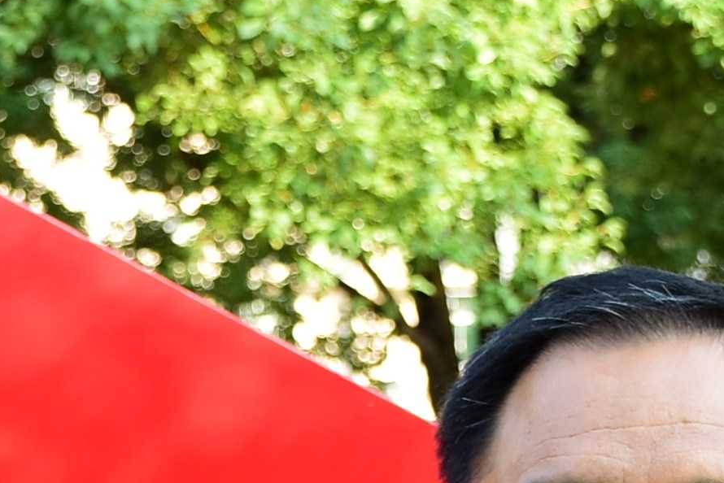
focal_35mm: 197
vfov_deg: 6.8
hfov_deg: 10.4
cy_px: 885
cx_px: 109
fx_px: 3963
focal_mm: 26
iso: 160
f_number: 5.6
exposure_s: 1/80
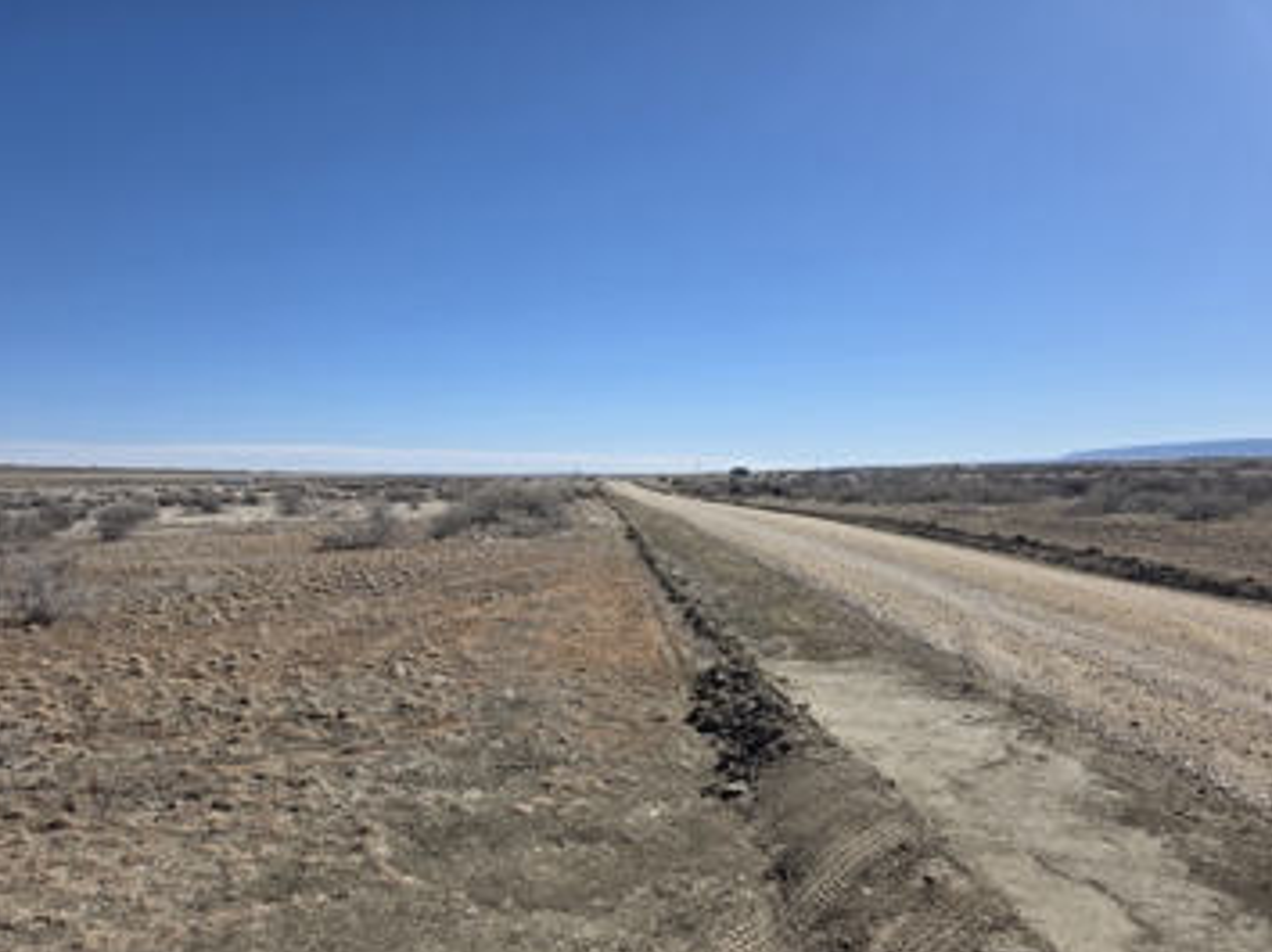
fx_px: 955
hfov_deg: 67.2
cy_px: 528
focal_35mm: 26
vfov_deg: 52.9
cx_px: 586
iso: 64
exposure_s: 1/7944
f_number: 1.7
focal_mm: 6.3
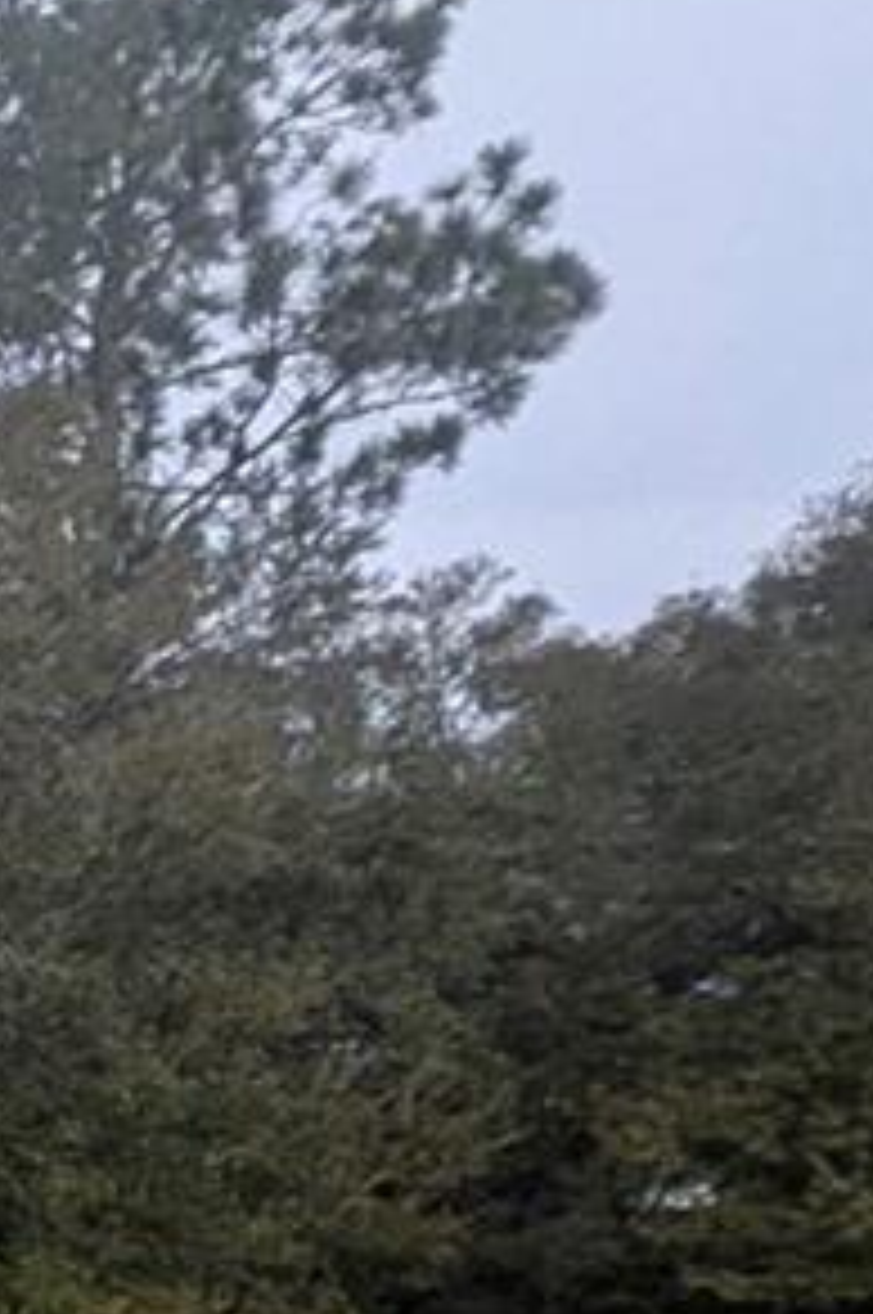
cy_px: 1696
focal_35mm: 74
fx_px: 2698
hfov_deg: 11.4
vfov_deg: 24.1
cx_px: -1701
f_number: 2.2
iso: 47
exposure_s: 1/940
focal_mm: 1.95
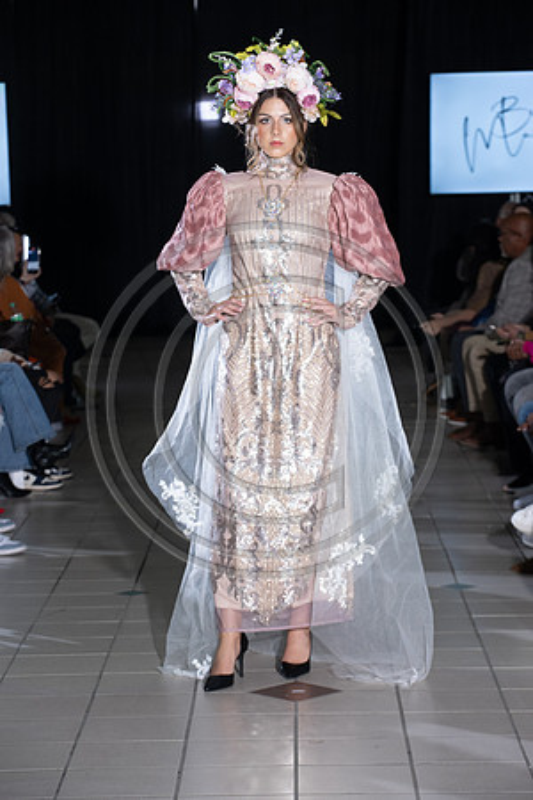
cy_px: 400
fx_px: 2487
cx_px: 266
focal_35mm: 112
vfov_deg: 18.3
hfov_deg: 12.2
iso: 1000
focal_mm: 112
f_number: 6.3
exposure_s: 1/160
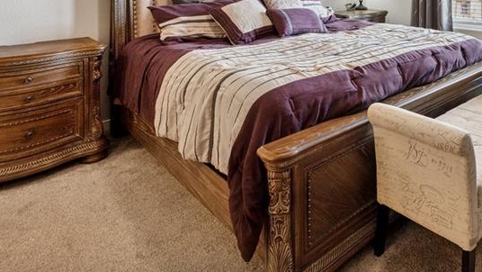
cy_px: -17
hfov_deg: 60.5
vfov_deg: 34.4
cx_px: 366
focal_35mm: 30
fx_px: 384
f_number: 11
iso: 800
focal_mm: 15
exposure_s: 1/8
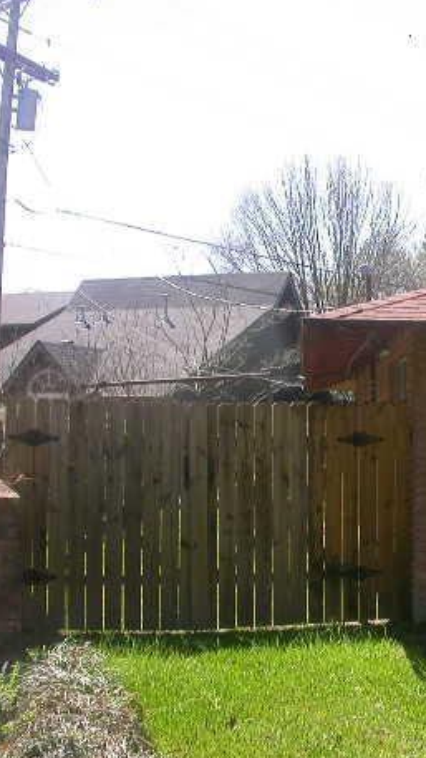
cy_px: 393
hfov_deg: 19.7
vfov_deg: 36.0
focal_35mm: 58
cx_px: 486
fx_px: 1165
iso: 100
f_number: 5.3
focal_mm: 7.85
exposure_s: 1/206
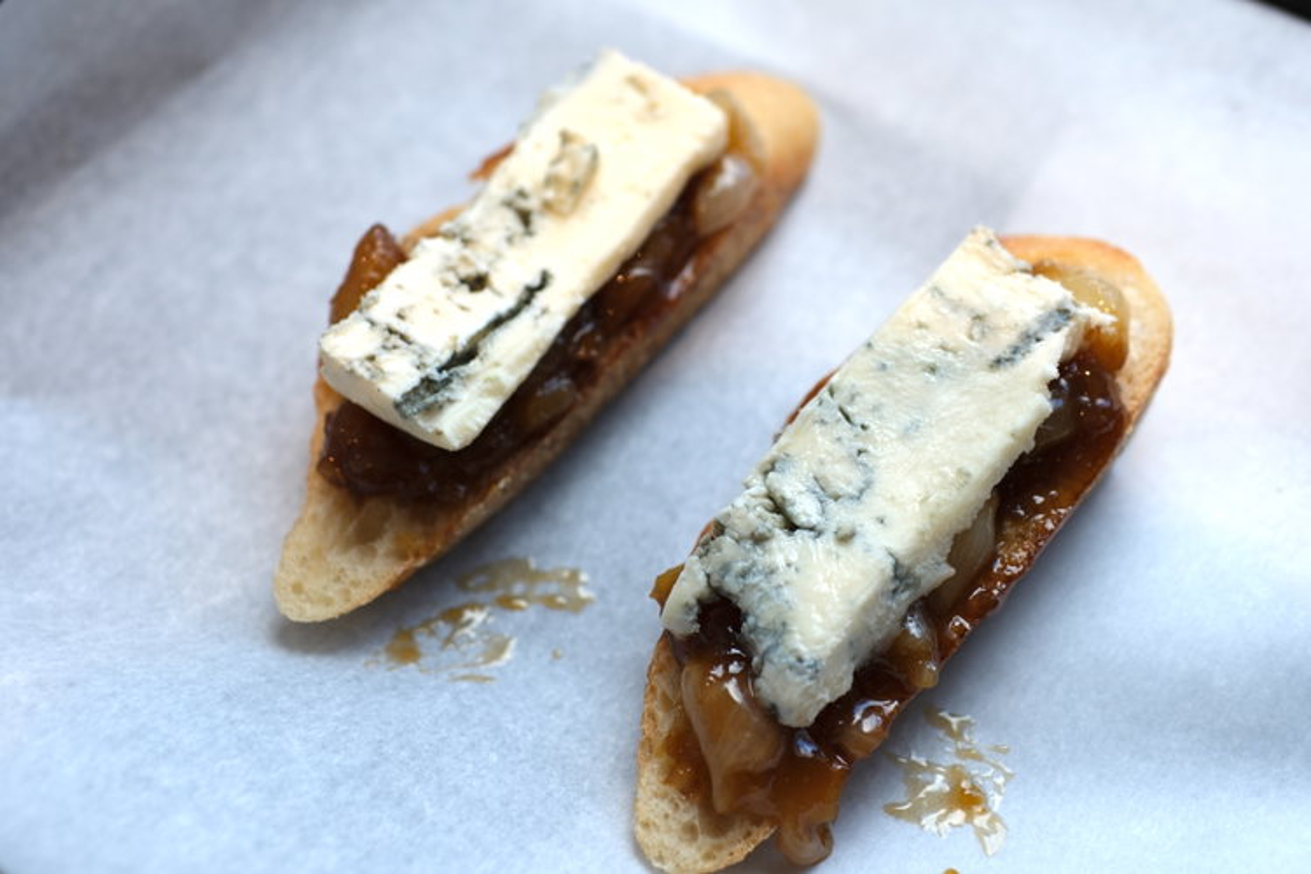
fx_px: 1639
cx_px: 656
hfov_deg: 43.6
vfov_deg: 29.9
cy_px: 437
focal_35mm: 45
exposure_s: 1/150
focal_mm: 30
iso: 125
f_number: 2.8
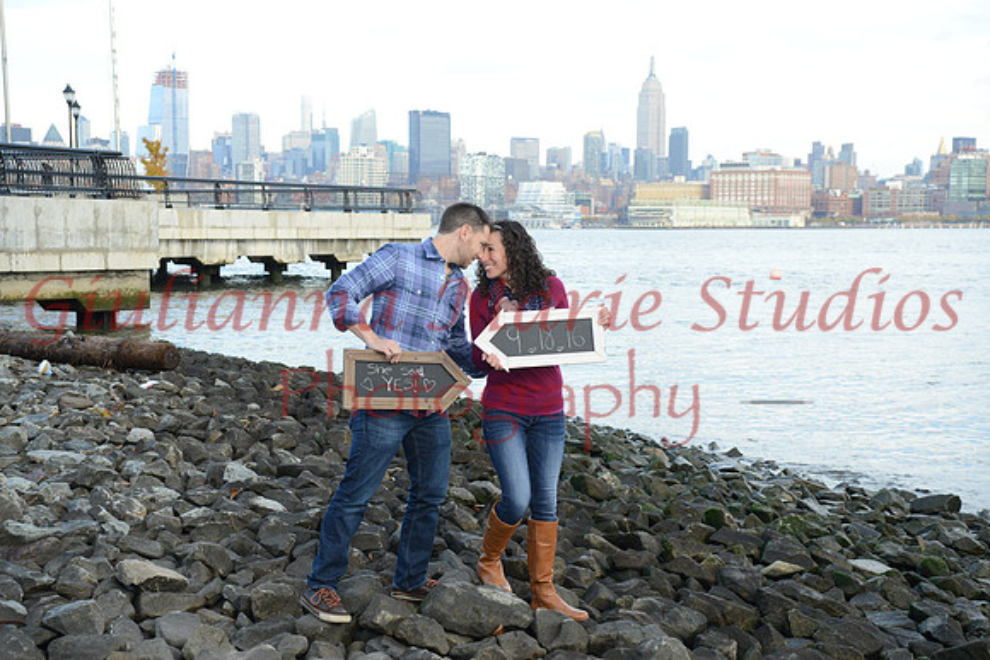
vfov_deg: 24.6
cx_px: 495
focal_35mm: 55
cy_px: 330
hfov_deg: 36.2
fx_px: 1513
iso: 250
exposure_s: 1/80
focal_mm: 55
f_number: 8
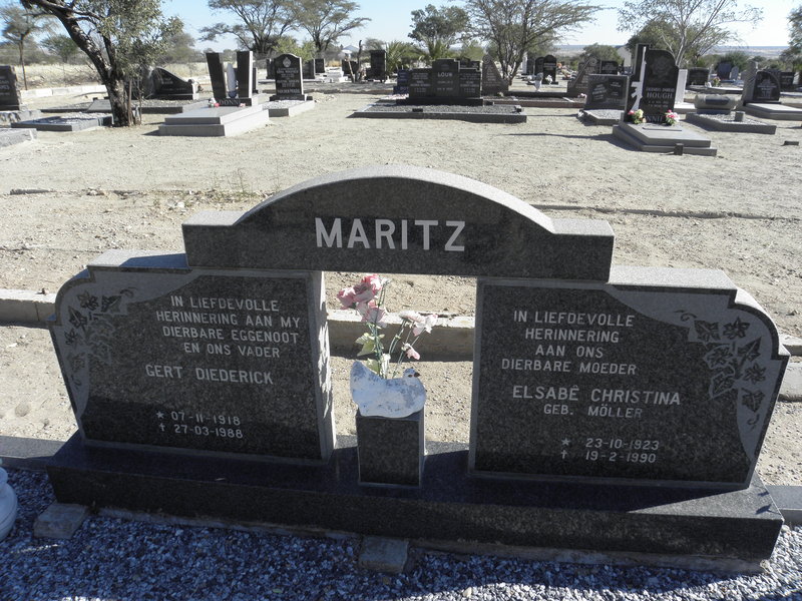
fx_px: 626
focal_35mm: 27
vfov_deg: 51.4
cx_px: 401
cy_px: 300
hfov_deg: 65.3
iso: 64
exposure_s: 1/200
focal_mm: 4.83
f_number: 5.6
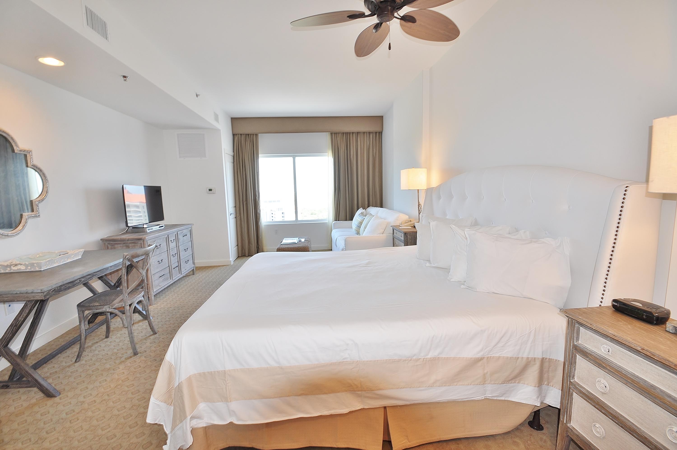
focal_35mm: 15
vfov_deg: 77.2
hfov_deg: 100.5
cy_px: 225
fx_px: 282
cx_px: 338
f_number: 14
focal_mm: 10
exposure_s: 1/5
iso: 200
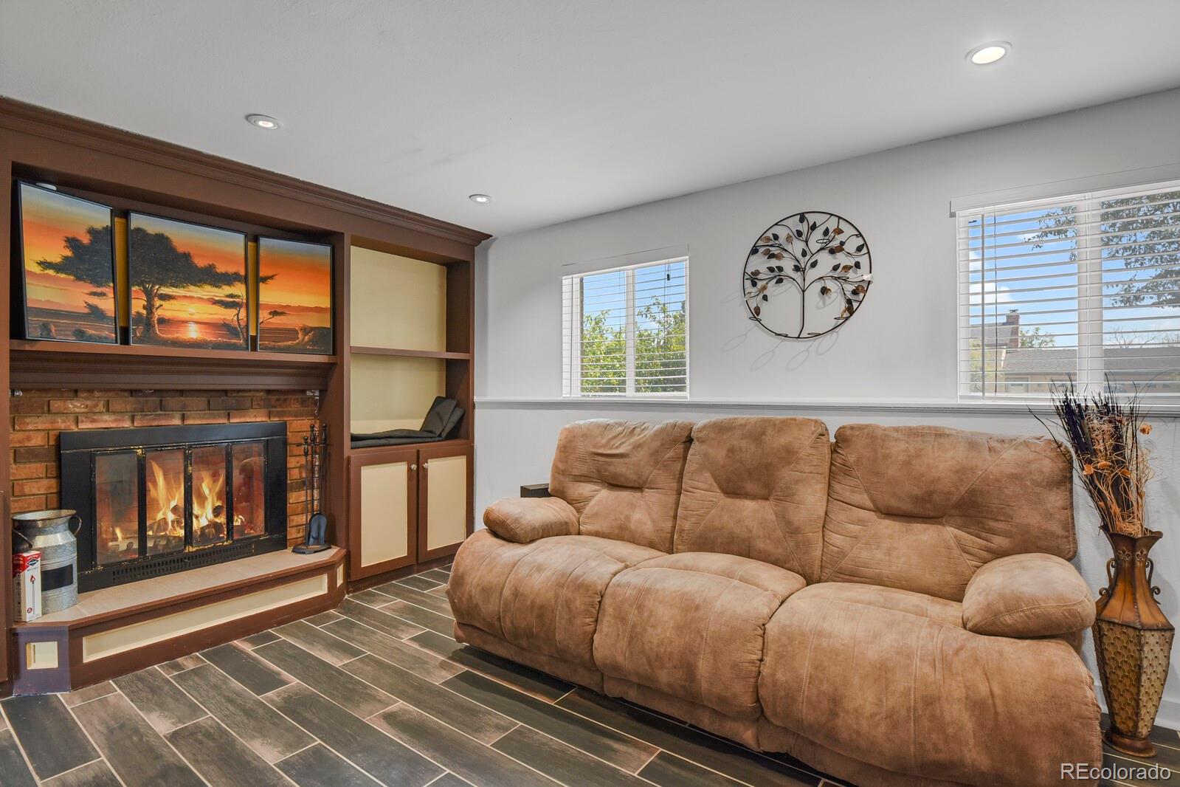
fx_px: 557
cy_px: 394
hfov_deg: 93.3
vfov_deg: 70.4
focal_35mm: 17
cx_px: 590
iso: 1400
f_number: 8
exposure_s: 1/20
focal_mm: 17
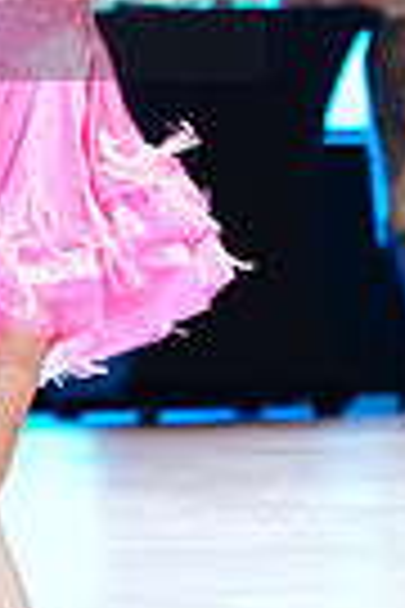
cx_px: -353
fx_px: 7627
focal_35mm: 452
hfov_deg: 3.0
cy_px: -68
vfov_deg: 4.6
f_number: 4
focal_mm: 105
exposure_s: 1/200
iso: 2000
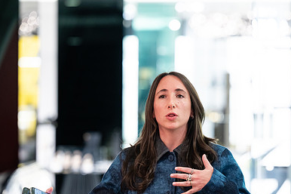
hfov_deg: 9.9
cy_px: 114
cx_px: 168
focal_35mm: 207
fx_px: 1672
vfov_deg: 6.6
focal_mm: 135
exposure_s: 1/160
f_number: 3.2
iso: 1250
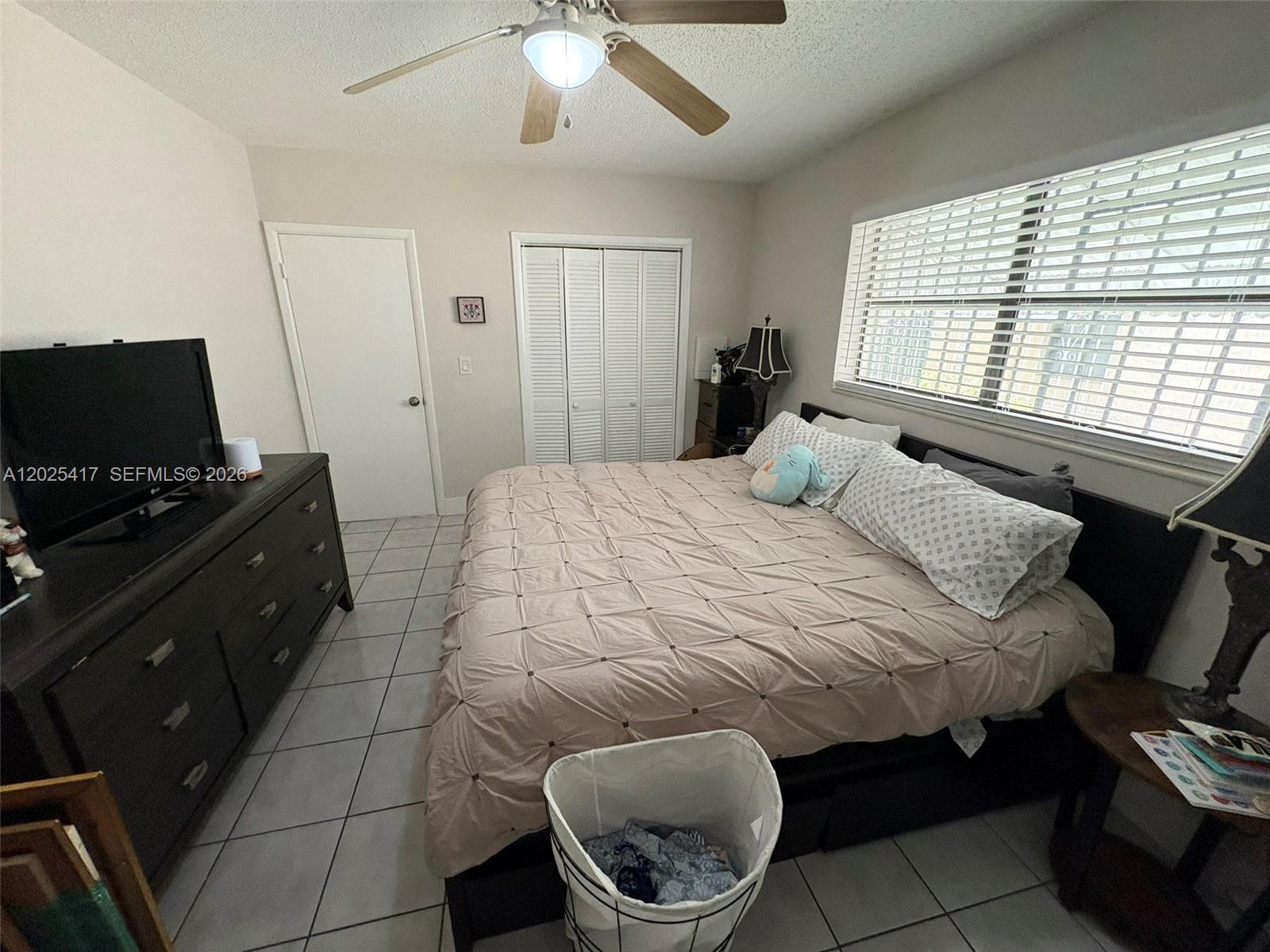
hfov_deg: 102.1
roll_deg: +0.6
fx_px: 514
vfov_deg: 85.7
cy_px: 476
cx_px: 635
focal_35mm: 14
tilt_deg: -16.4
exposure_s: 1/60
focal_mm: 2.22
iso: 500
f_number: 2.2
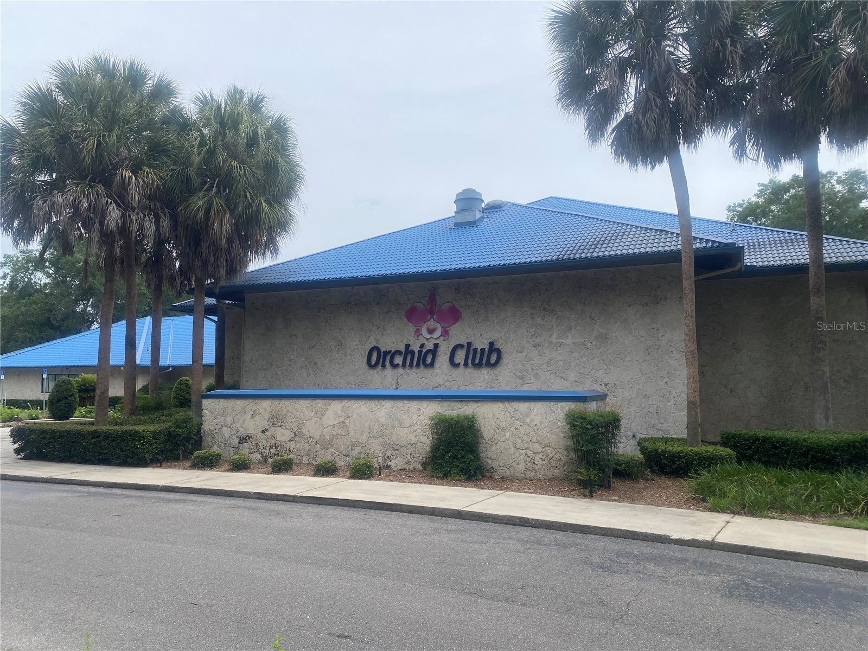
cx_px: 434
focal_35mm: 26
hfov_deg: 67.3
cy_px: 326
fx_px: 652
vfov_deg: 53.1
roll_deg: +0.4
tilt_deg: +3.8
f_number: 1.8
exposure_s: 1/3040
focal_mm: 4.25
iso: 32
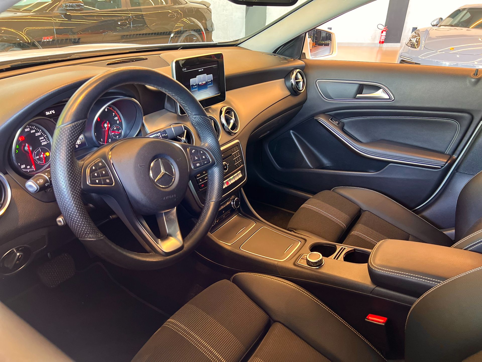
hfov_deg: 67.3
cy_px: 181
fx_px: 362
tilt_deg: -27.6
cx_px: 241
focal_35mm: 26
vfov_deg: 53.1
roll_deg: -1.9
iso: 400
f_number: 1.5
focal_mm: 5.7
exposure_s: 1/40
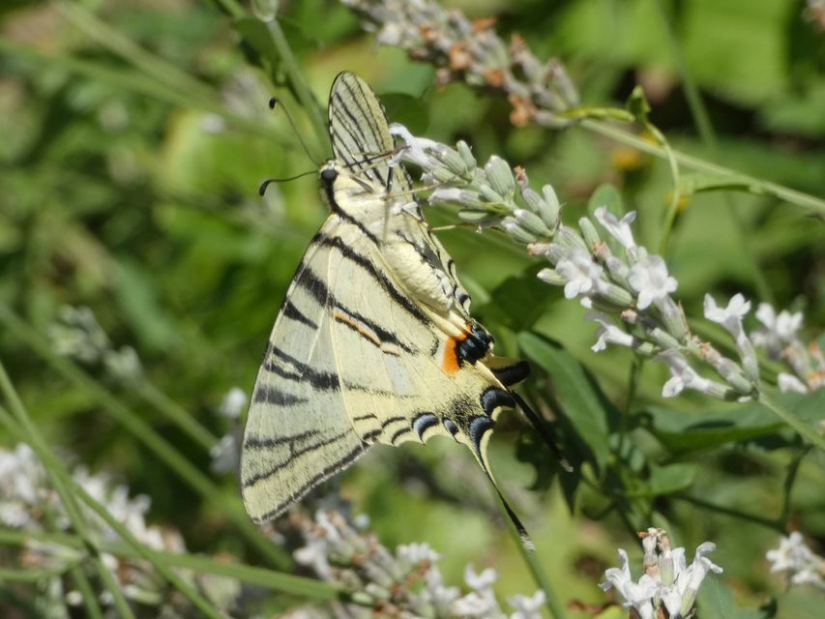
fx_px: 6722
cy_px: 310
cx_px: 412
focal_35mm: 282
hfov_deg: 7.0
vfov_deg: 5.3
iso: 80
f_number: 5.5
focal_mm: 50.6
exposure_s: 1/200
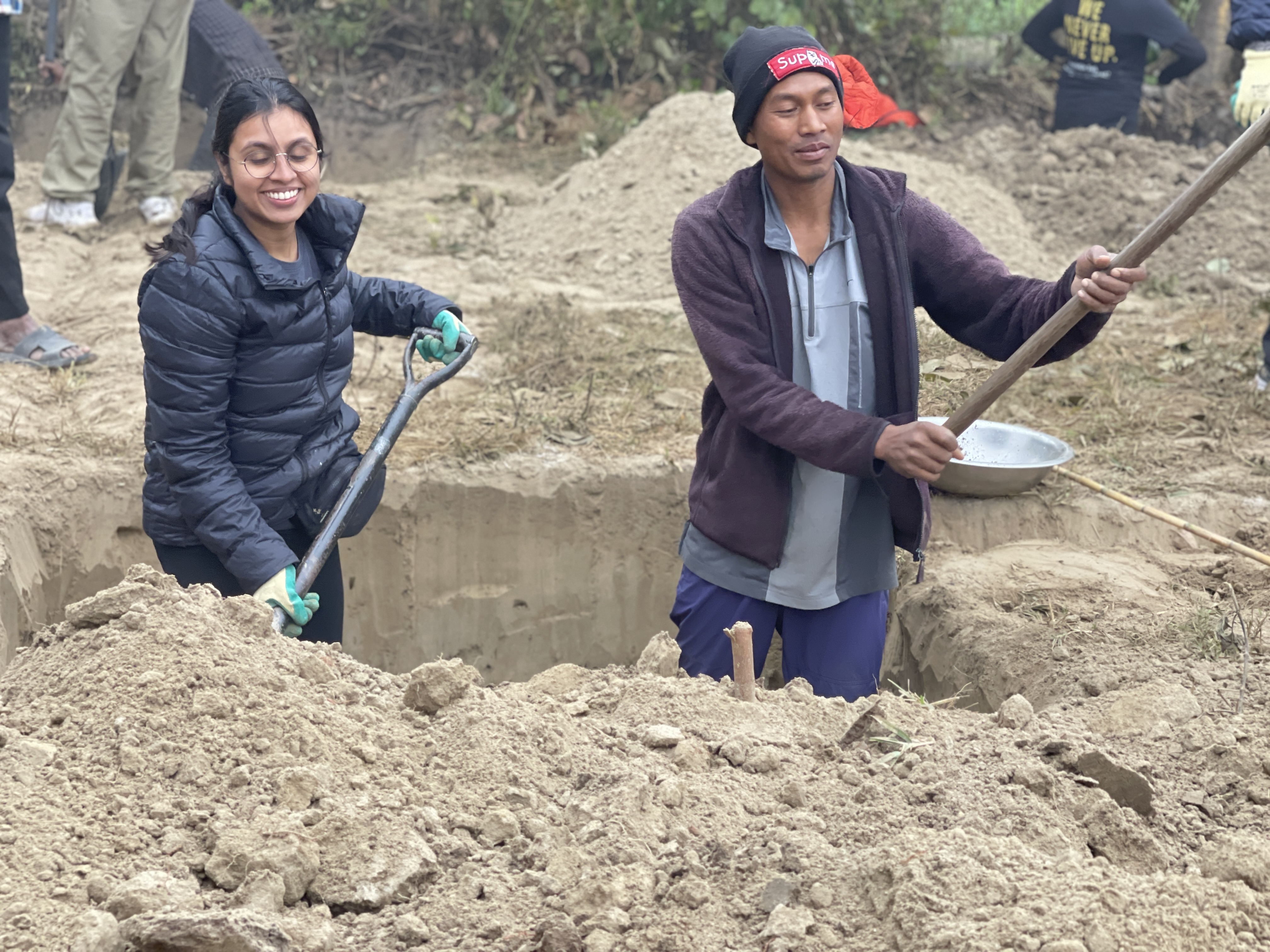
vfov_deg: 22.9
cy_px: 476
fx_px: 2348
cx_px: 635
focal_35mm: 64
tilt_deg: -14.5
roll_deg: -1.9
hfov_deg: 30.3
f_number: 2.2
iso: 200
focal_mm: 7.5
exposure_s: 1/121
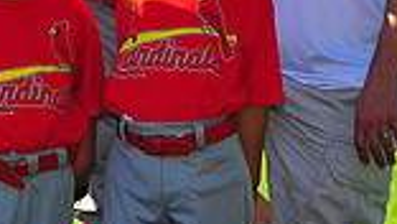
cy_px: -102
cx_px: -59
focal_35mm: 467
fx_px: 4919
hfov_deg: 4.6
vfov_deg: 2.6
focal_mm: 120
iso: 200
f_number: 3.5
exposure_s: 1/1600
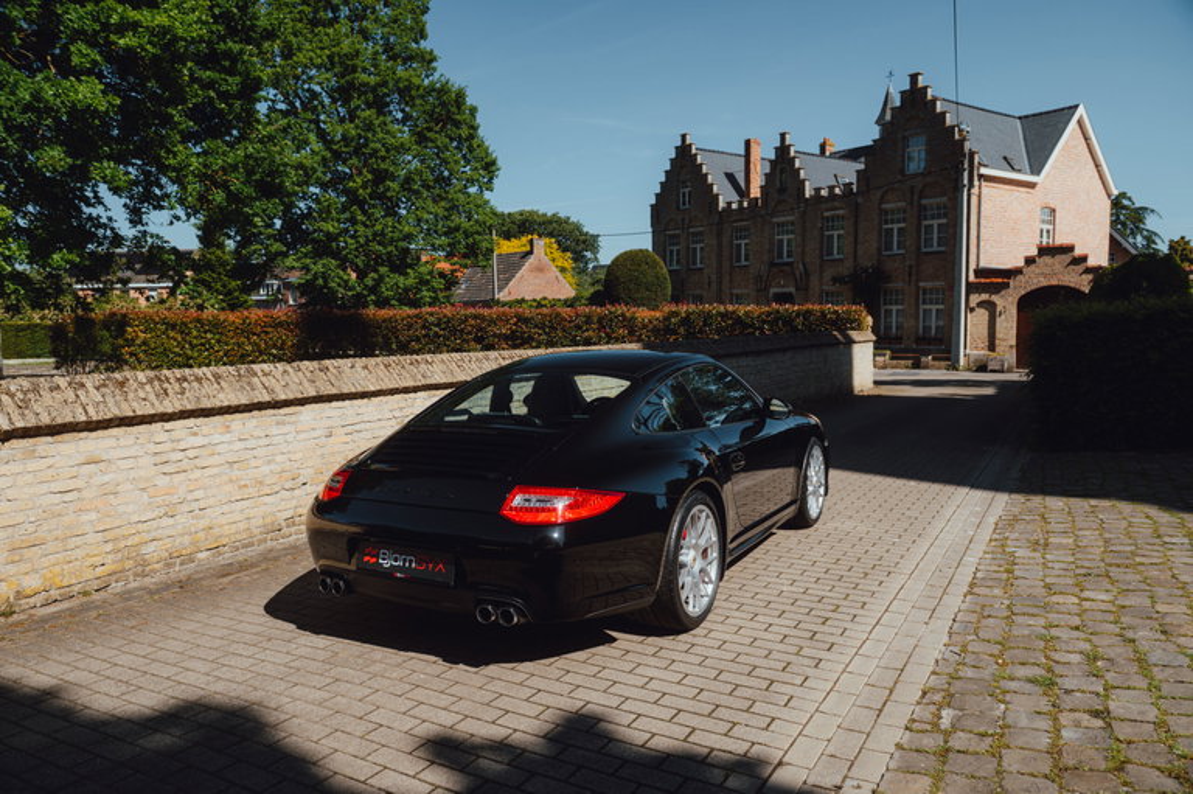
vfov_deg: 47.9
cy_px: 397
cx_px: 596
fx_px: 894
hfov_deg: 67.4
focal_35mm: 27
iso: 100
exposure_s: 1/160
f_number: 5.6
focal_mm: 27
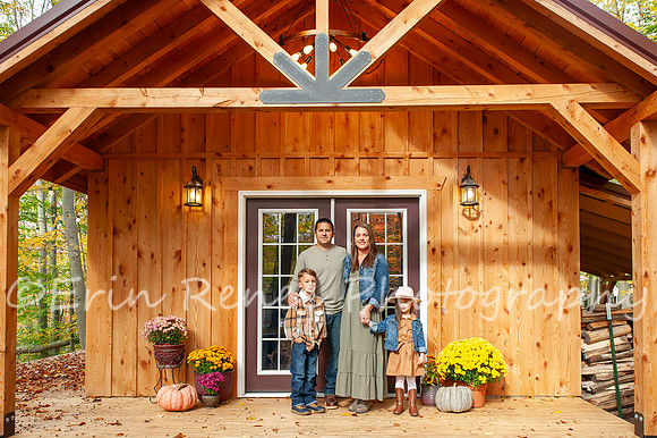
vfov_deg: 43.2
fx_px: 548
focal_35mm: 30
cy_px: 274
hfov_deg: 61.9
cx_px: 352
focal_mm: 24
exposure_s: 1/160
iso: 500
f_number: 5.6
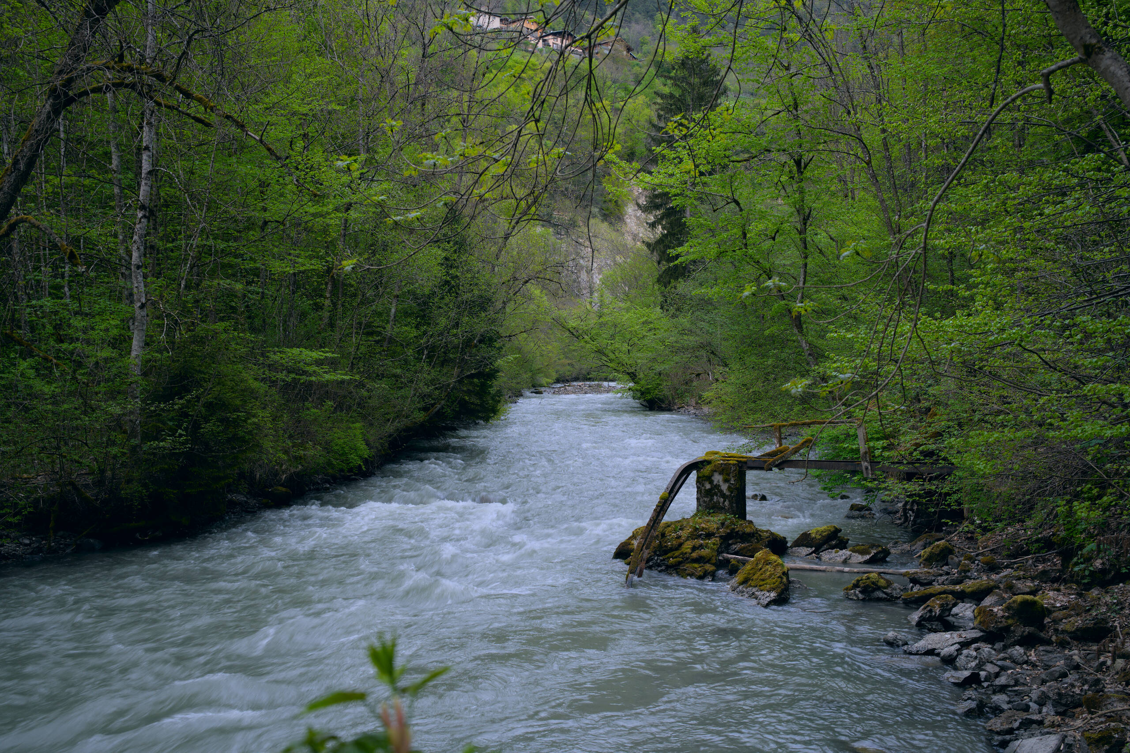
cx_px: 565
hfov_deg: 54.4
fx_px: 1099
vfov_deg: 37.9
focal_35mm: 35
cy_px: 376
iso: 100
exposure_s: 1/15
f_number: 5
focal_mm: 35
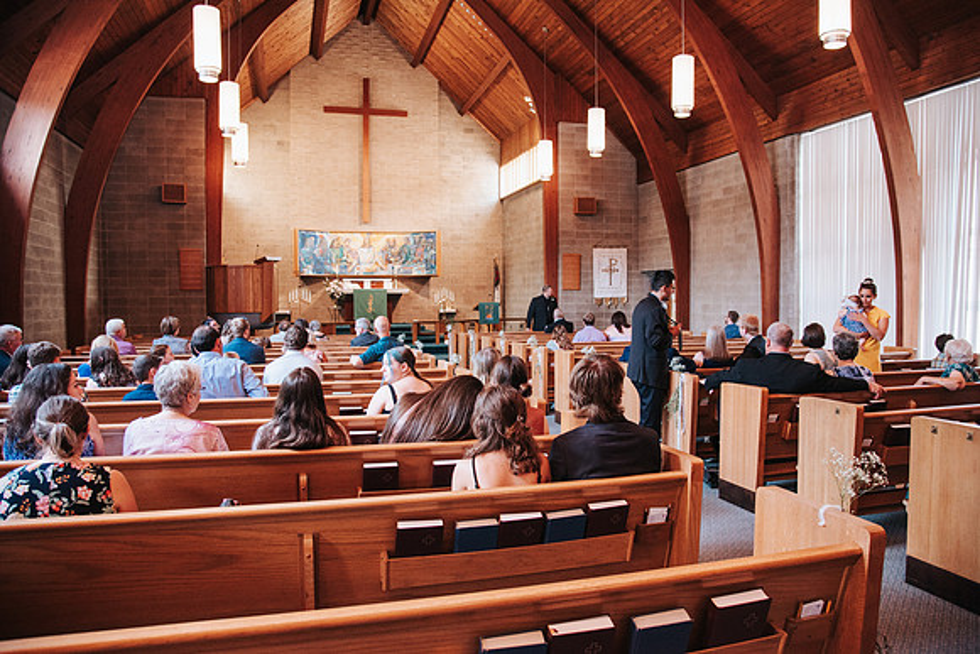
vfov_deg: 51.7
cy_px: 327
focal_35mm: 25
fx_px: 675
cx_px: 490
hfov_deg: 71.9
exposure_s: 1/200
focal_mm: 24
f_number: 4
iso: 1000
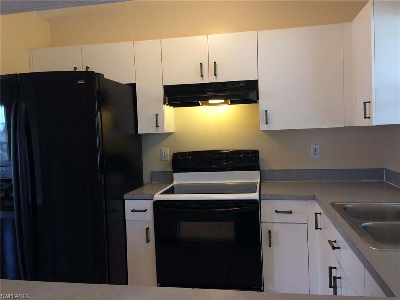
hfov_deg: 61.7
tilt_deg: -5.1
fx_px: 335
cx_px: 200
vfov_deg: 48.2
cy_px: 150
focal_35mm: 29
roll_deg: +1.9
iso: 80
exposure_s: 1/30
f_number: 2.2
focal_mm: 4.15
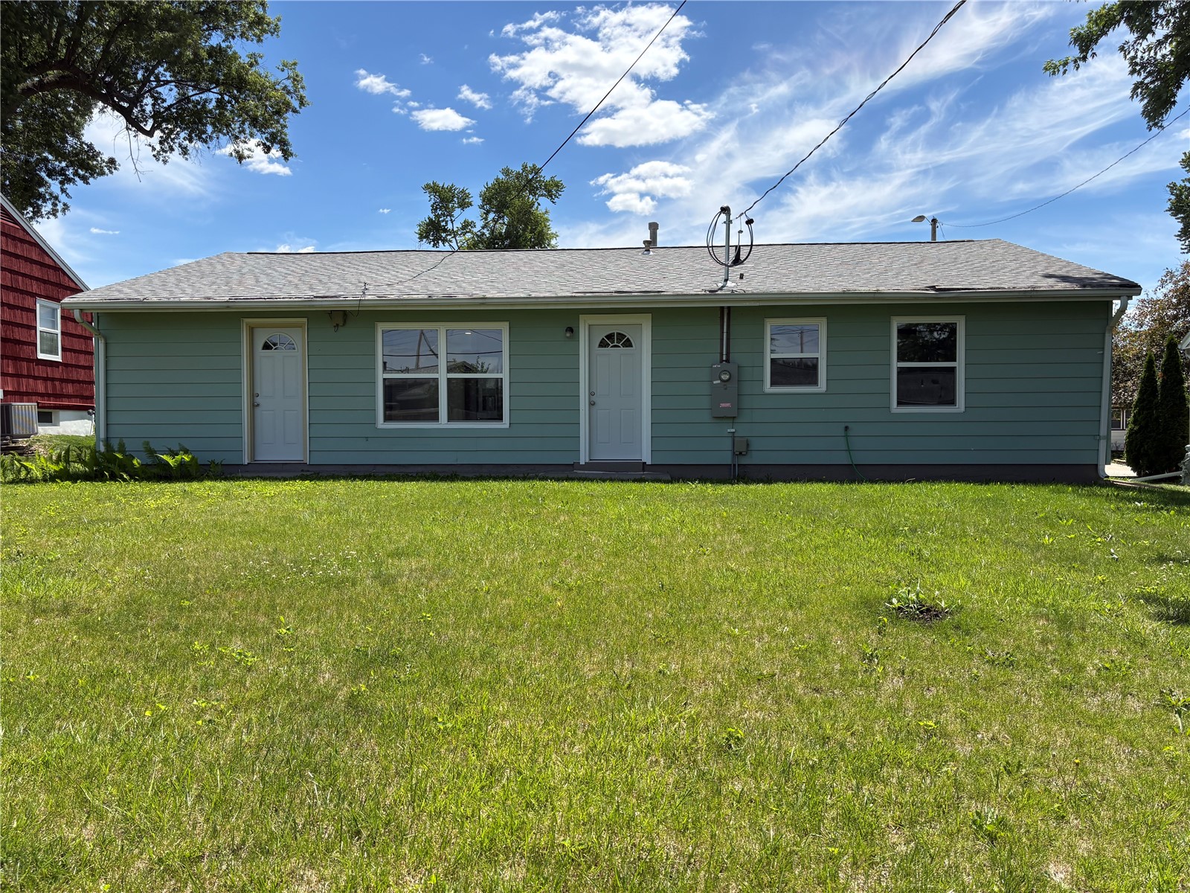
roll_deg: +0.3
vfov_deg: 53.1
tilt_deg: -0.6
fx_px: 894
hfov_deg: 67.3
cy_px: 446
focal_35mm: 26
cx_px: 595
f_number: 1.6
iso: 50
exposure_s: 1/3125
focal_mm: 5.96
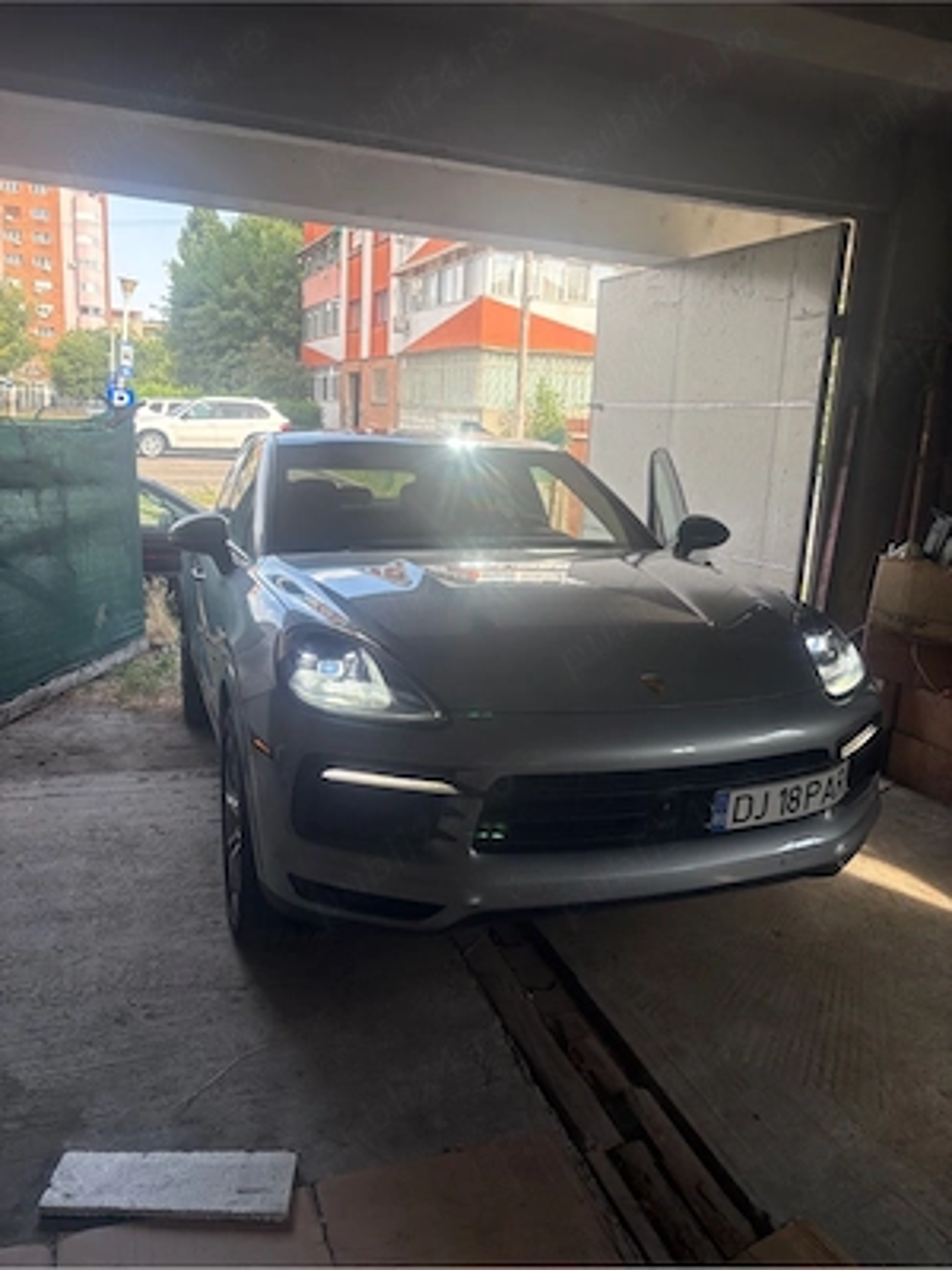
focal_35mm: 26
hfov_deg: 53.1
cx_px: 476
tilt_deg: -12.4
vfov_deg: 67.3
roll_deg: -3.0
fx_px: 953
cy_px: 635
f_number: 1.6
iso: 64
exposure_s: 1/241
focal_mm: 5.96
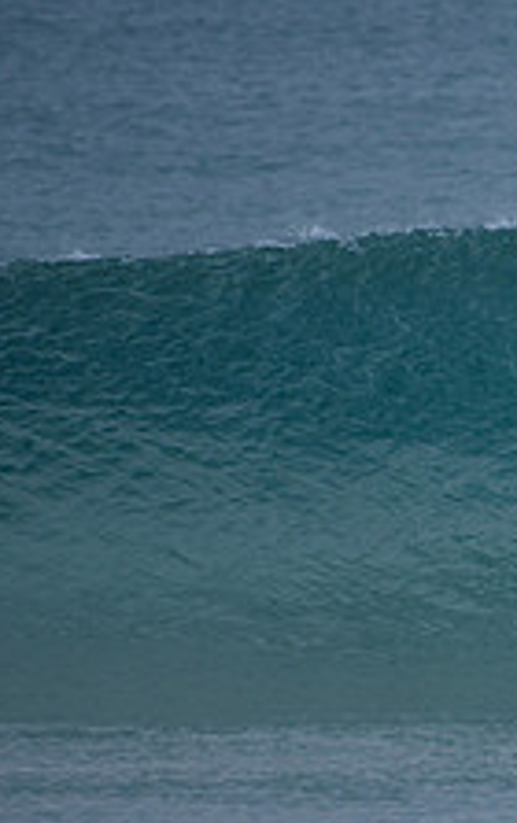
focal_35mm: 1346
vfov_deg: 1.6
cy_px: 526
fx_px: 30247
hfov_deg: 1.0
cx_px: 1023
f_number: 5.6
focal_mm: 500
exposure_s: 1/800
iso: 180
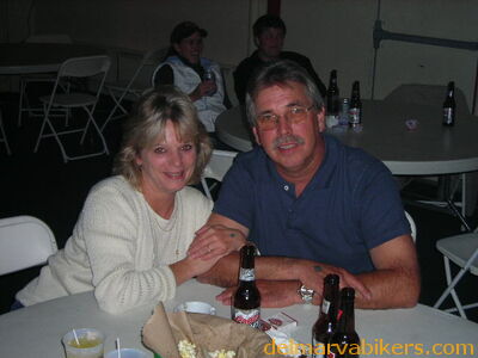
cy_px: 179
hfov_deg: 34.9
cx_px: 239
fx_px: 759
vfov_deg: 26.6
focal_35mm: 55
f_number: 3.6
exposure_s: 1/60.1
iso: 95
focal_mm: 9.1
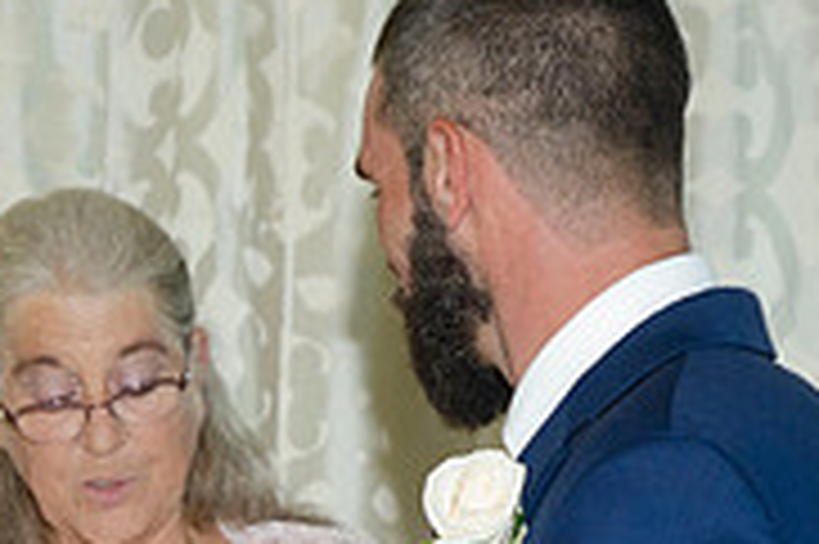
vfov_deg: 6.0
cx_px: 50
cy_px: 625
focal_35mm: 229
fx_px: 5205
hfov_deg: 9.0
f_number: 5.6
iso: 400
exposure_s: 1/125
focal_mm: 48
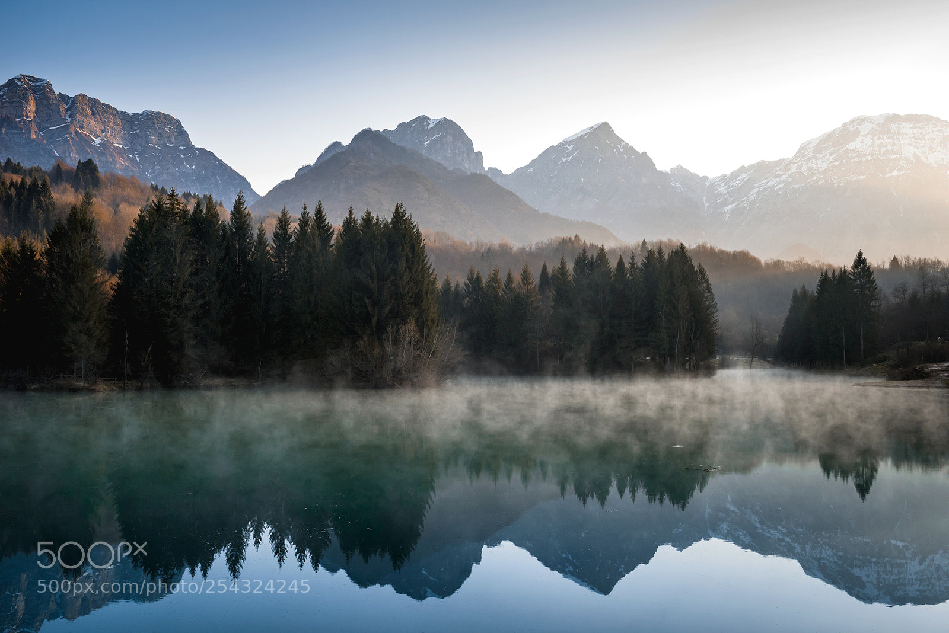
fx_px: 923
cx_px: 474
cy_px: 316
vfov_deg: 37.9
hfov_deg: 54.4
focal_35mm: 35
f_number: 16
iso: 1000
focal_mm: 35
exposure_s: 1/60
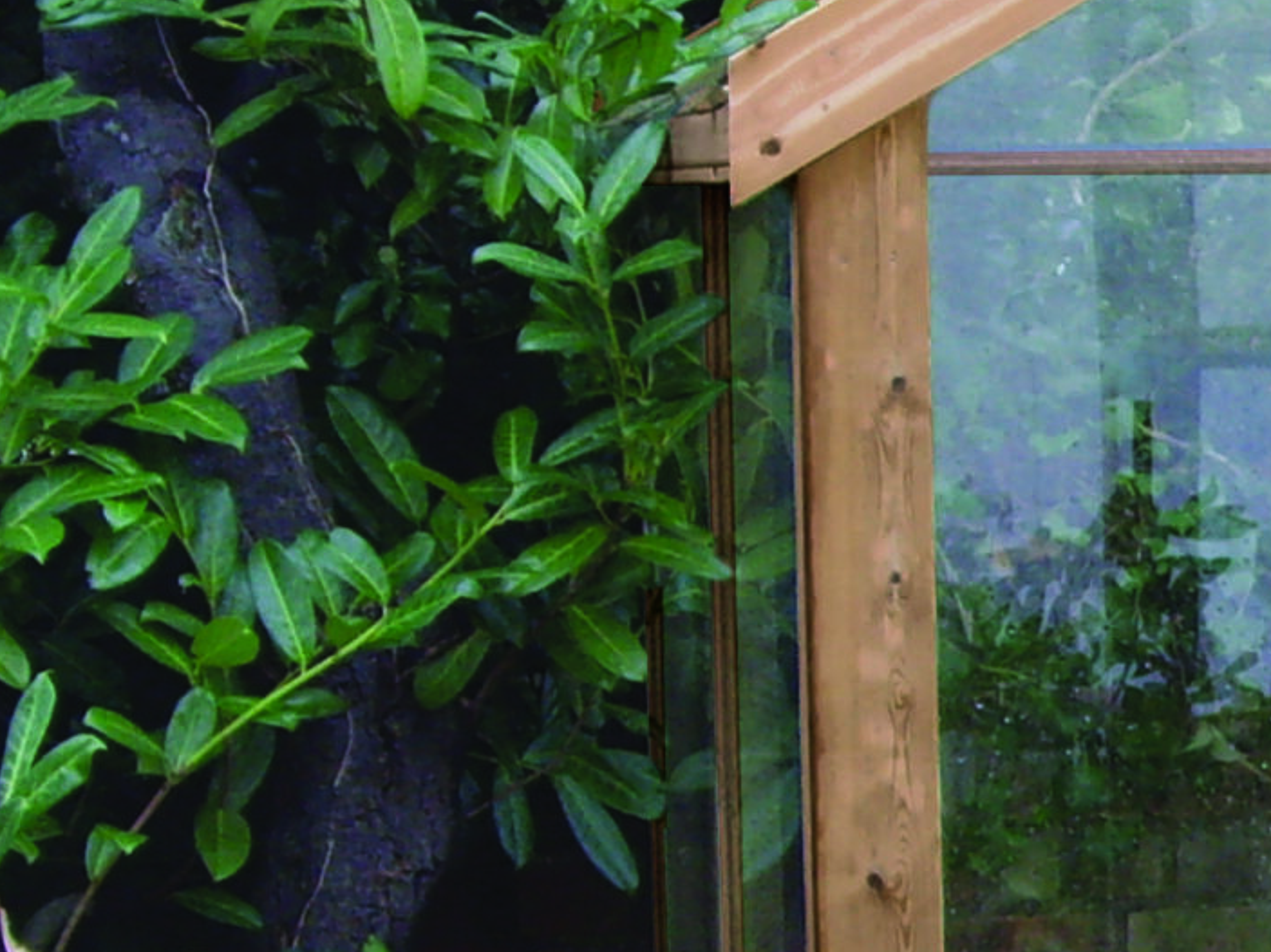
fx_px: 5213
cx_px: 1886
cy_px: 726
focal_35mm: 142
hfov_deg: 13.2
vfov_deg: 10.4
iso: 100
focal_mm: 6.6
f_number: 3.5
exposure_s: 1/90
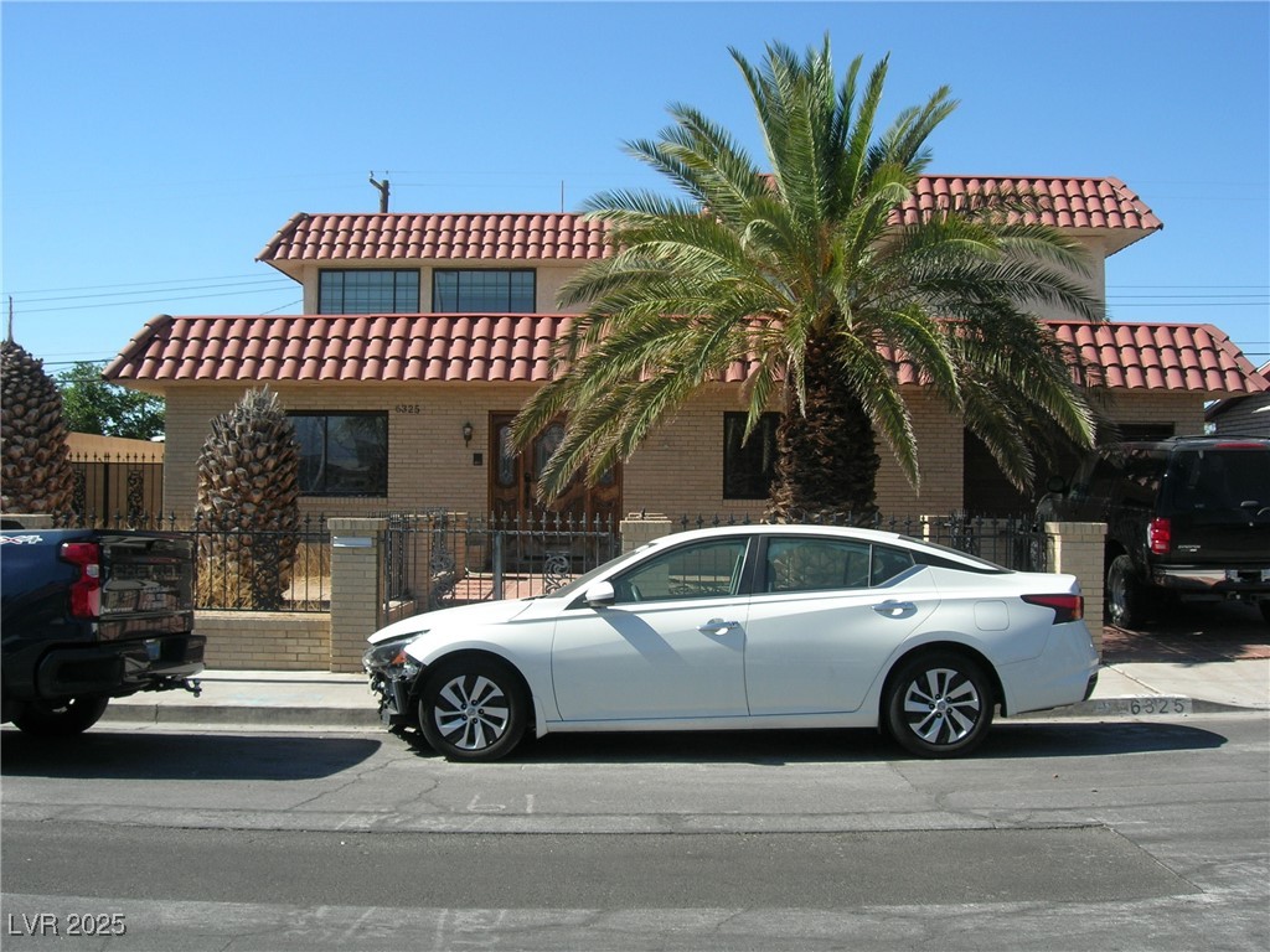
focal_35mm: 38
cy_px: 476
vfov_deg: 37.7
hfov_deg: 49.0
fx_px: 1394
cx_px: 635
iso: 64
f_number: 4.8
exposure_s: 1/467
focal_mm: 7.8
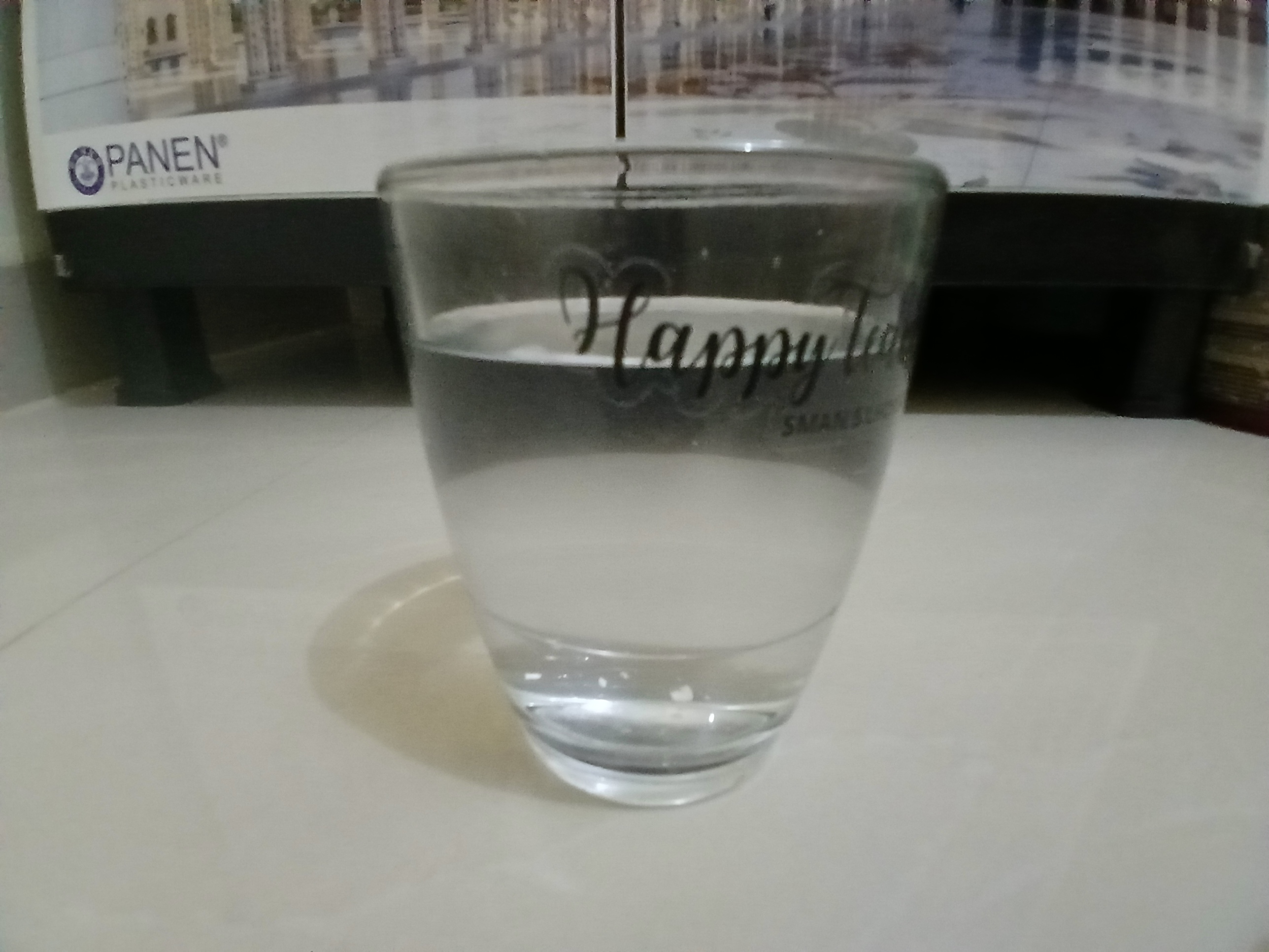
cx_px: 634
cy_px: 476
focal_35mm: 17
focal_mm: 1.4
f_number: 2.2
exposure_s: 1/12.5
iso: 1250
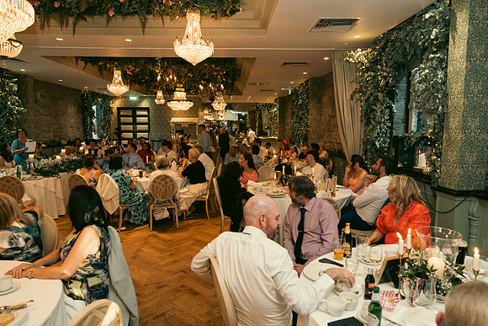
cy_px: 163
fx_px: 325
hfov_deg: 73.7
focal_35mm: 24
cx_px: 244
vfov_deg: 53.2
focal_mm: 24
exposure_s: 1/160
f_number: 3.5
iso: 2500
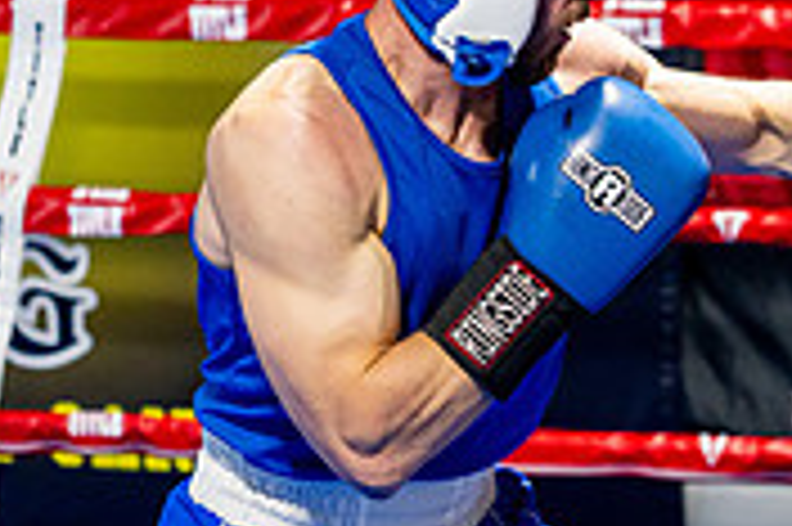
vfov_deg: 8.3
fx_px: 3627
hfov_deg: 12.3
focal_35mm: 165
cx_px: 806
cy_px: 438
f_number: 2
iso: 3200
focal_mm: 50
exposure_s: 1/800
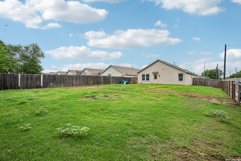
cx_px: 120
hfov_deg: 96.7
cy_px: 80
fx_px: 107
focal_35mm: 16
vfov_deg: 73.7
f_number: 8
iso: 200
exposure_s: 1/500
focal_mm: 16
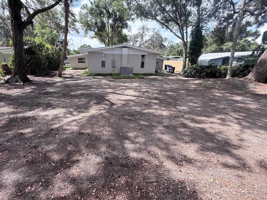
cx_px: 119
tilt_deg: -19.2
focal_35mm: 17
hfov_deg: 90.7
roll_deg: -1.2
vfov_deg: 74.7
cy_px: 101
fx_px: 131
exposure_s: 1/502
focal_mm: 2.22
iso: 64
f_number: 2.2
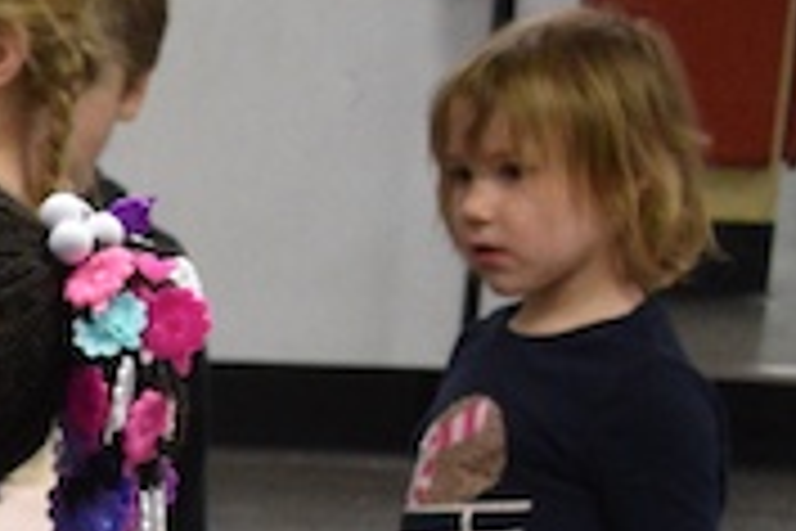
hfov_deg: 7.0
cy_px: 1215
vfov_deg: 5.3
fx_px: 5624
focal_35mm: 254
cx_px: -1776
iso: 1250
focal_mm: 25
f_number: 4
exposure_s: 1/60
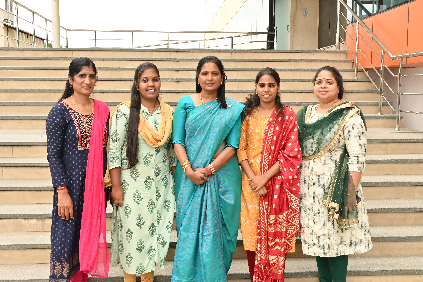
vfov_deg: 31.9
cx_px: 212
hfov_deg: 46.4
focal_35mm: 42
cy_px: 141
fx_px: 493
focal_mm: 28
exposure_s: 1/125
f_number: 20
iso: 800
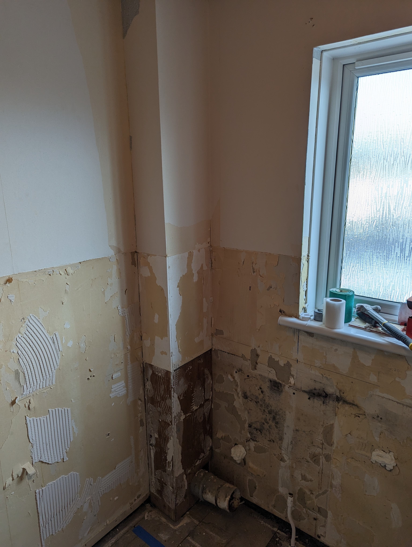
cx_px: 206
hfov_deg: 56.9
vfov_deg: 71.5
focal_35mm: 24
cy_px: 274
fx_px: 380
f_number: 1.85
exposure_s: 1/100
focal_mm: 6.81
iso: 27
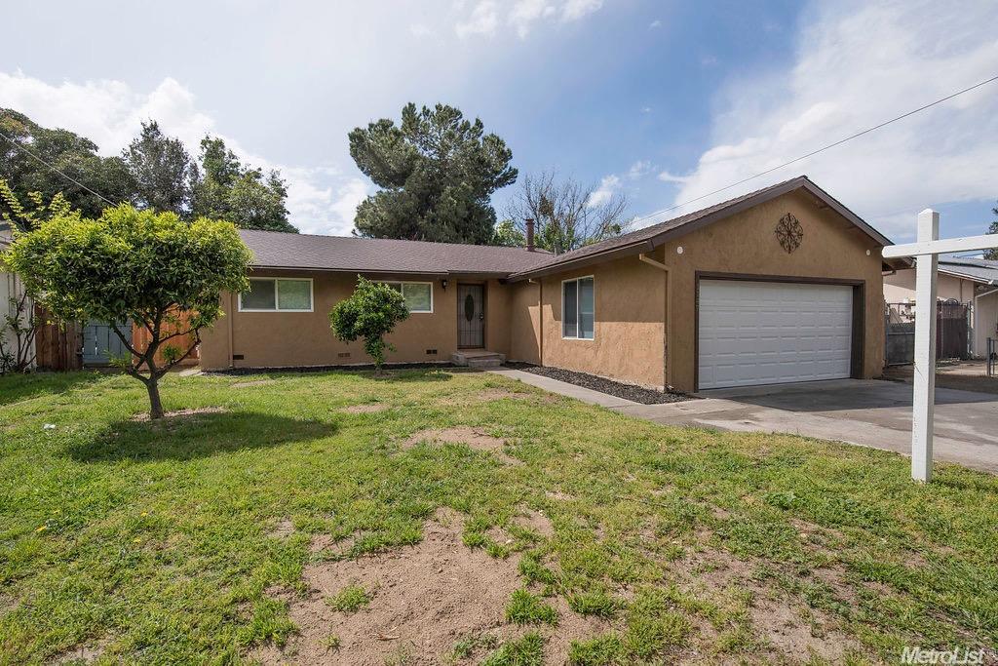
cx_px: 499
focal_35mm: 15
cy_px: 333
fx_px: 416
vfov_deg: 77.3
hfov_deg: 100.4
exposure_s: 1/320
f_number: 11
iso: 100
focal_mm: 15
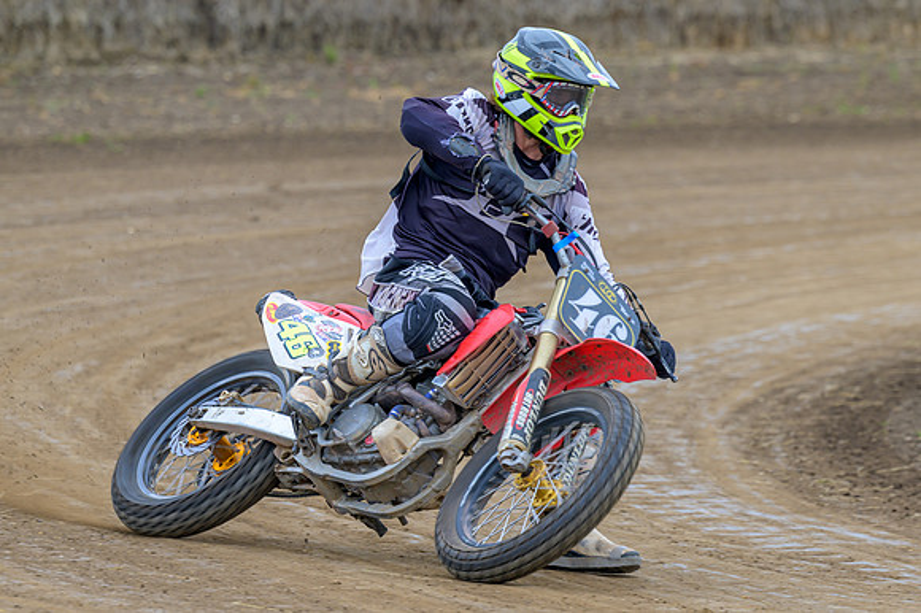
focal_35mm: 284
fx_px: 7264
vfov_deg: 4.8
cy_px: 316
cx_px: 512
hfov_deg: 7.3
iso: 140
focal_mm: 170
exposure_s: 1/500
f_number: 4
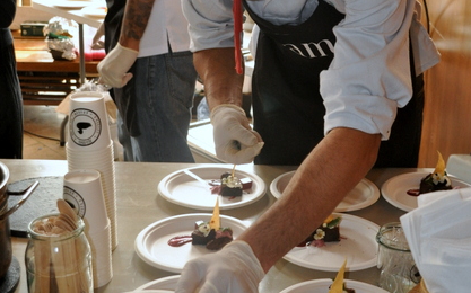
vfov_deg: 21.2
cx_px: 237
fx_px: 782
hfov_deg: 33.5
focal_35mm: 61
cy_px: 105
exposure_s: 1/100
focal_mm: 26
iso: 800
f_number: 4
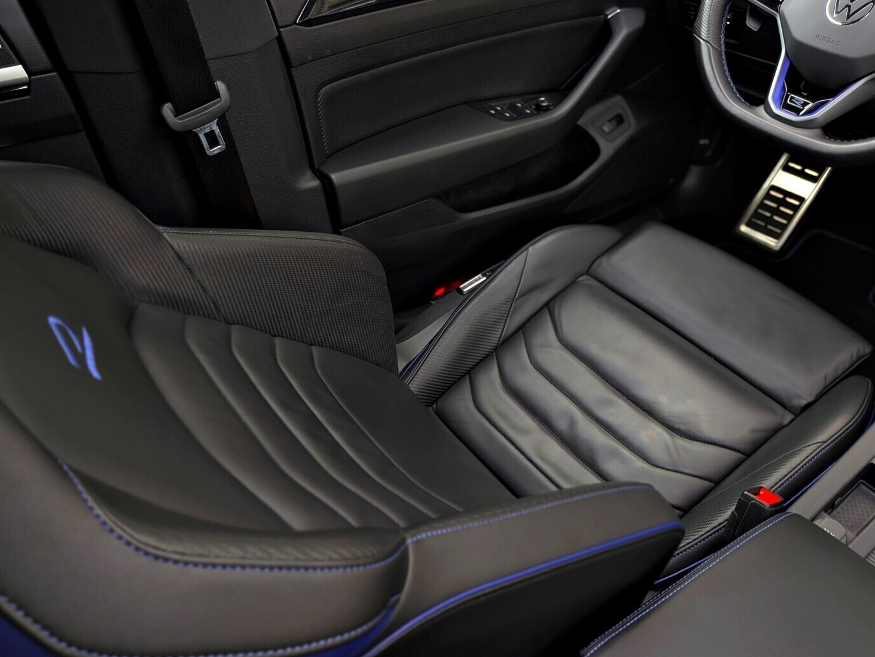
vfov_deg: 49.7
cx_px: 382
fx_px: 708
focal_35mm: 28
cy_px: 291
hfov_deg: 63.2
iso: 71
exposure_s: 1/90
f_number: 1.7
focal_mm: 4.53
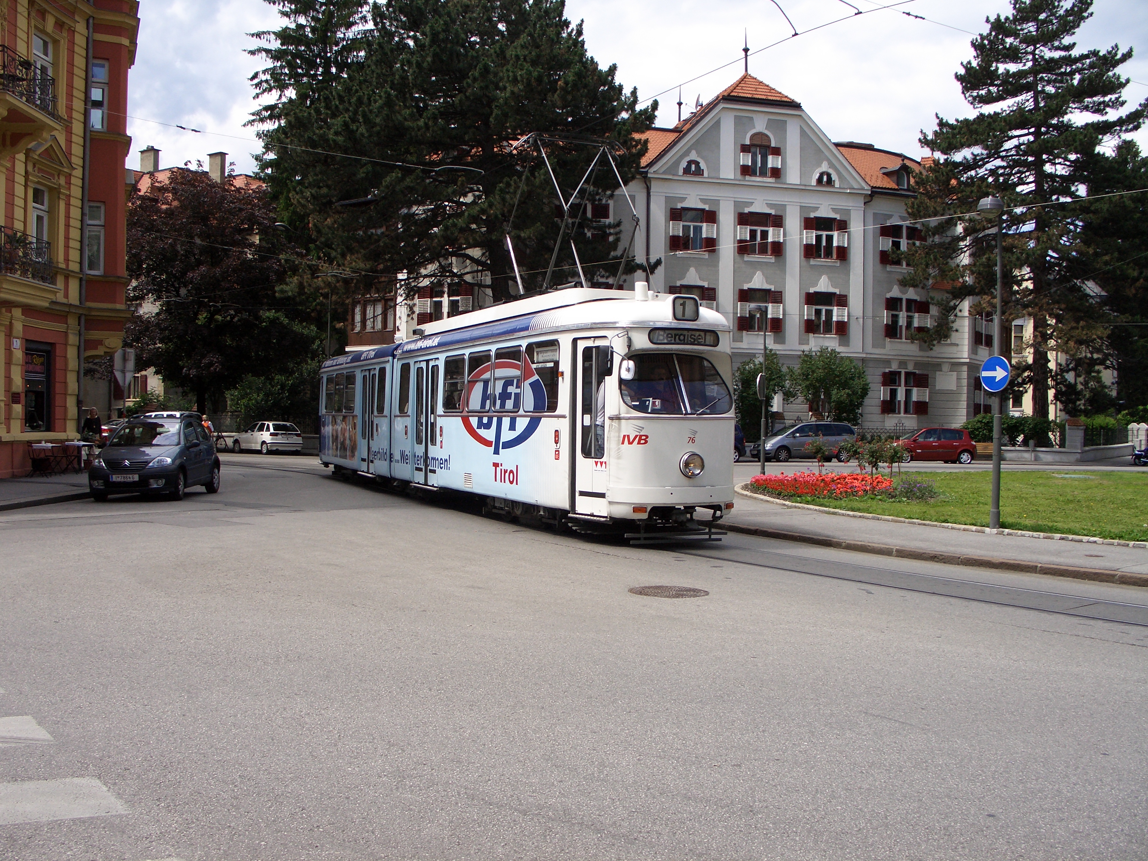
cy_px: 430
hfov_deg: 55.4
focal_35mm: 33
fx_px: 1094
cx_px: 574
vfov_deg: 42.9
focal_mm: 7.1
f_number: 4.5
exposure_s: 1/640
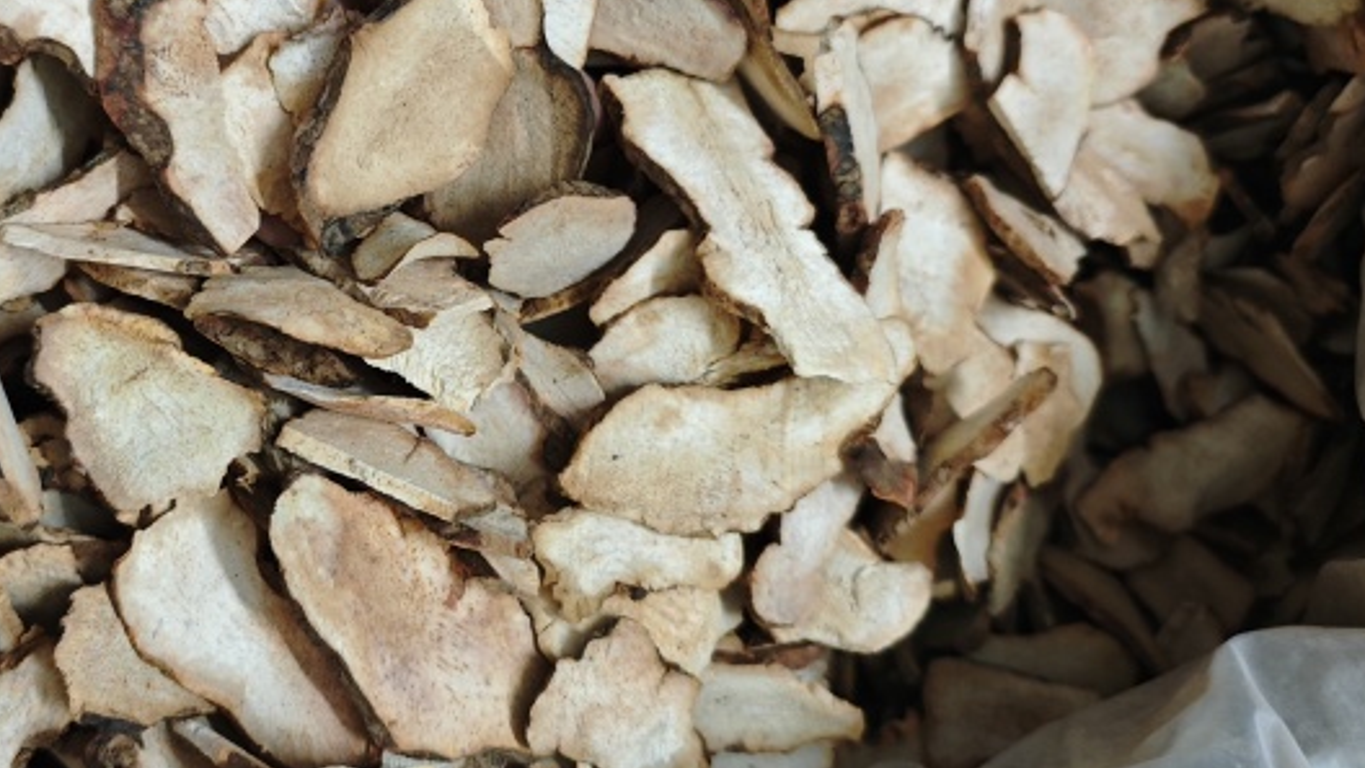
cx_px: 385
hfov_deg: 51.1
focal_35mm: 38
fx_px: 1375
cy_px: 323
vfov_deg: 31.1
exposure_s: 1/50
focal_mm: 6.68
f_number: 1.42
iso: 800
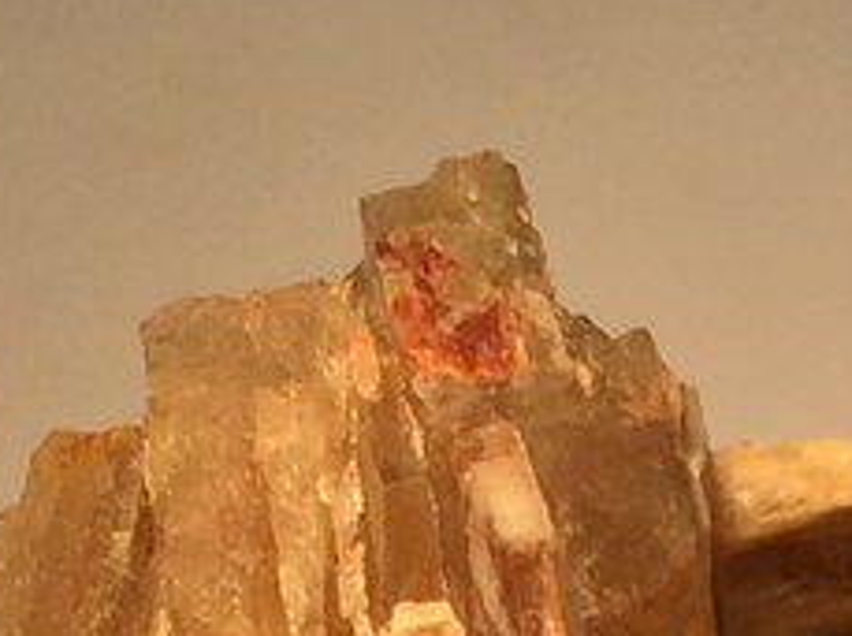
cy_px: 1923
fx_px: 4989
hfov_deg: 9.6
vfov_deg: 6.6
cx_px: 1075
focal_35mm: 203
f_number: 2.2
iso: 32
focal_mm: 4.15
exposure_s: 1/406
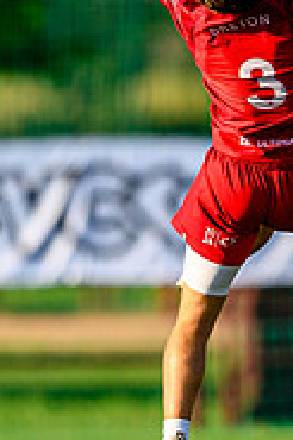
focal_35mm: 1469
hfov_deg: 0.9
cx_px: 283
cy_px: 217
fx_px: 17966
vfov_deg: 1.4
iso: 100
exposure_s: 1/1600
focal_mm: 400
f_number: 3.2
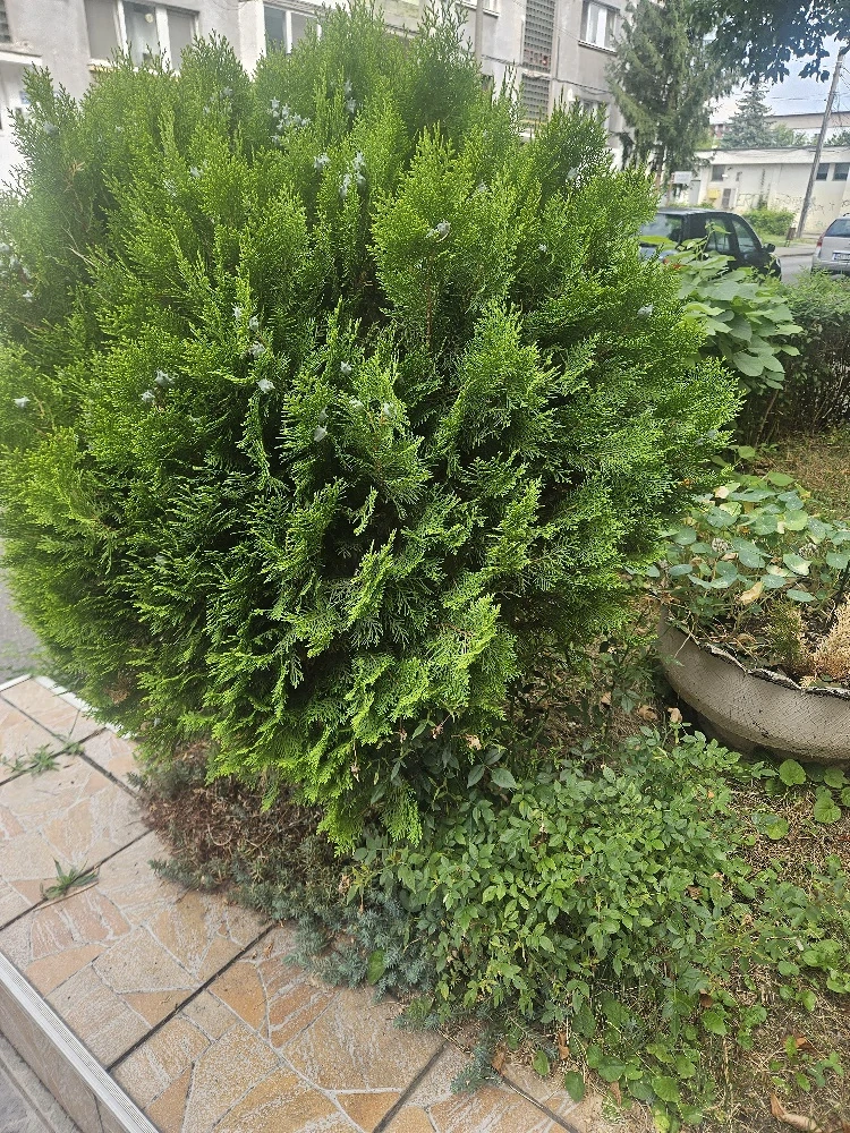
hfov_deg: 58.9
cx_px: 425
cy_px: 566
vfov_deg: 73.9
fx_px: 753
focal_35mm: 23
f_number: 1.8
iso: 25
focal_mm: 5.4
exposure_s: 1/270
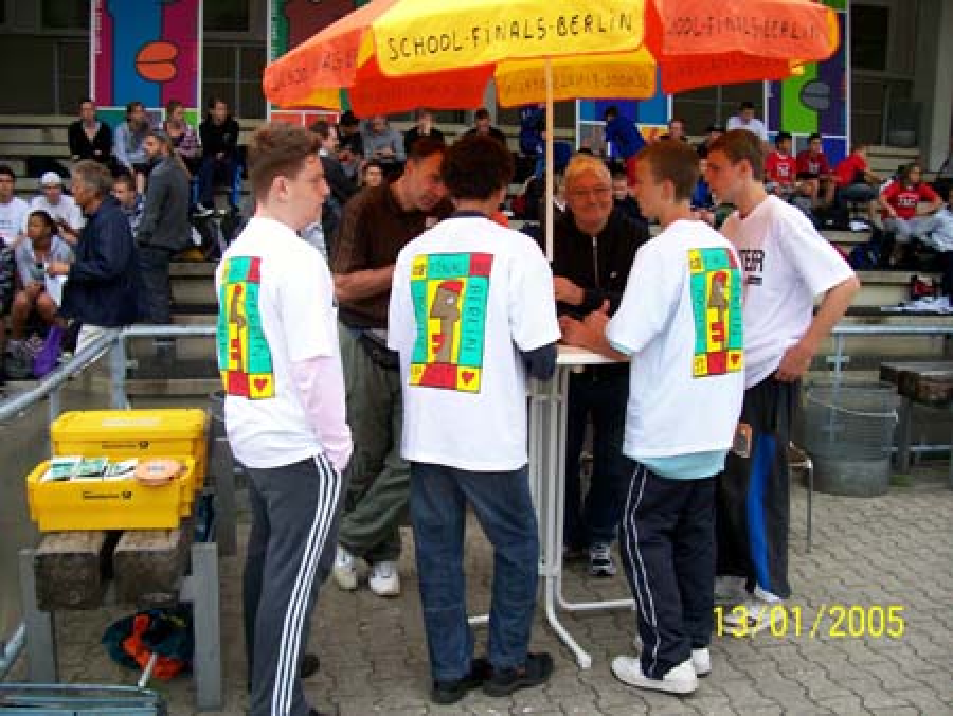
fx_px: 937
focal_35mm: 34
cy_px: 358
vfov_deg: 41.8
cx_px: 476
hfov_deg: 53.9
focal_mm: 5.6
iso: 80
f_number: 2.7
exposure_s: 1/354
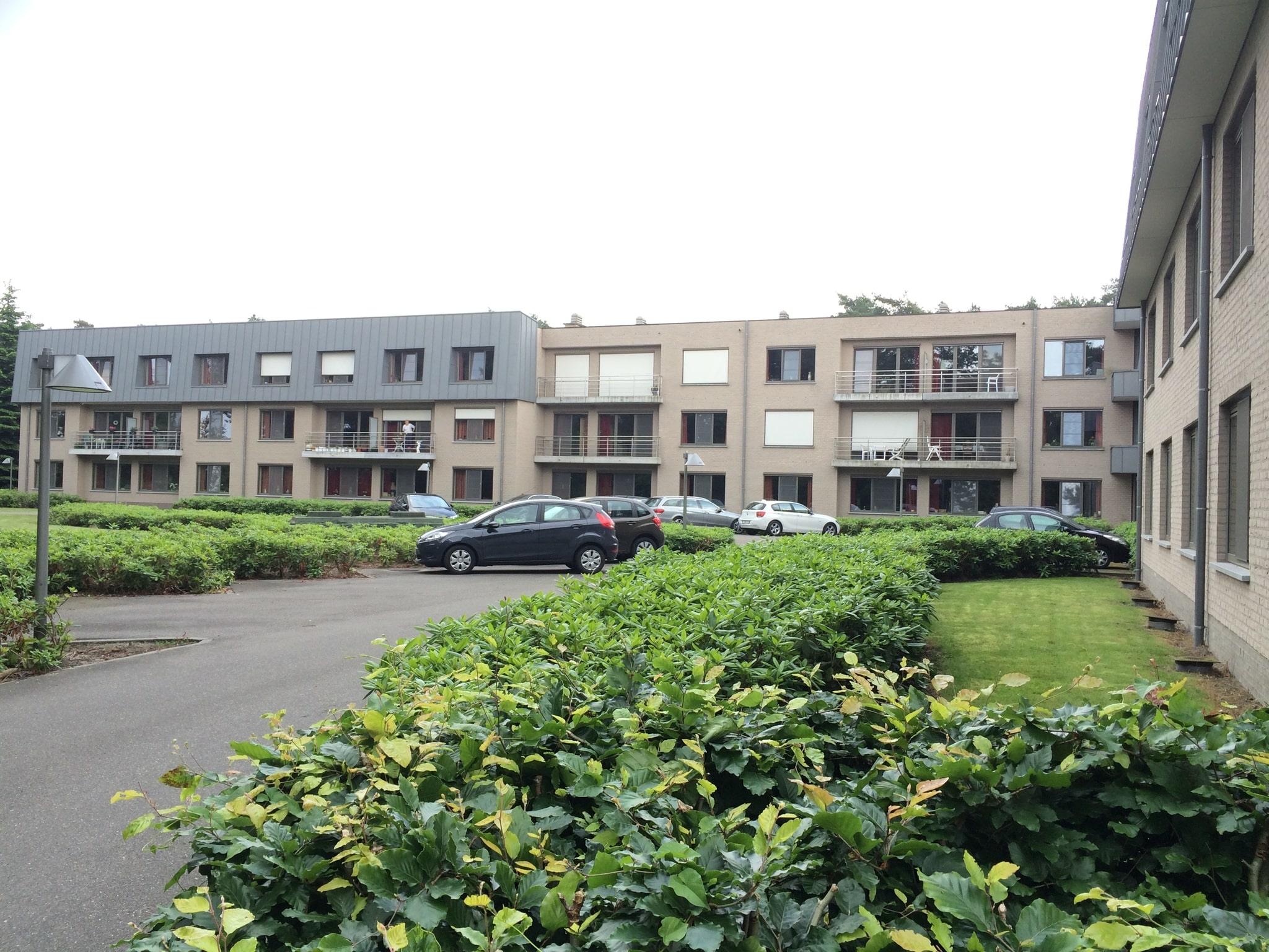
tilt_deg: +0.6
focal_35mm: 29
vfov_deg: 48.2
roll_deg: +0.6
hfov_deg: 61.7
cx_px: 634
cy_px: 476
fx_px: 1063
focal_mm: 4.15
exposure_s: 1/244
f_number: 2.2
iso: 32
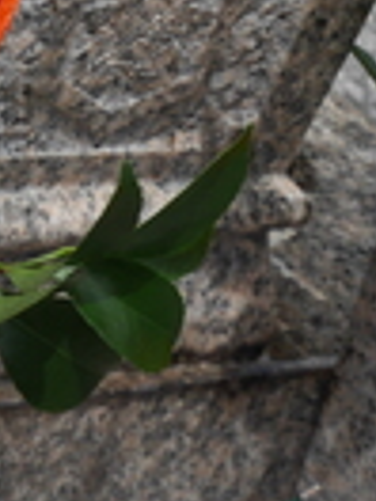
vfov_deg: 13.1
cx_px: -196
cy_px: -414
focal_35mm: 136
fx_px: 1970
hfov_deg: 10.5
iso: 200
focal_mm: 15
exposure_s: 1/400
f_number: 8
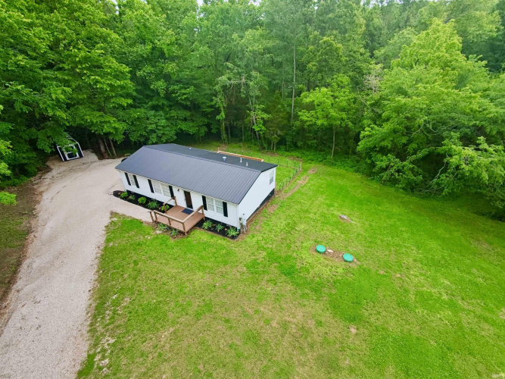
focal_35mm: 16
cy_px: 190
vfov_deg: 78.1
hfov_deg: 94.5
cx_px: 252
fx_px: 233
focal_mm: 16
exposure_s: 1/637
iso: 100
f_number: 2.55
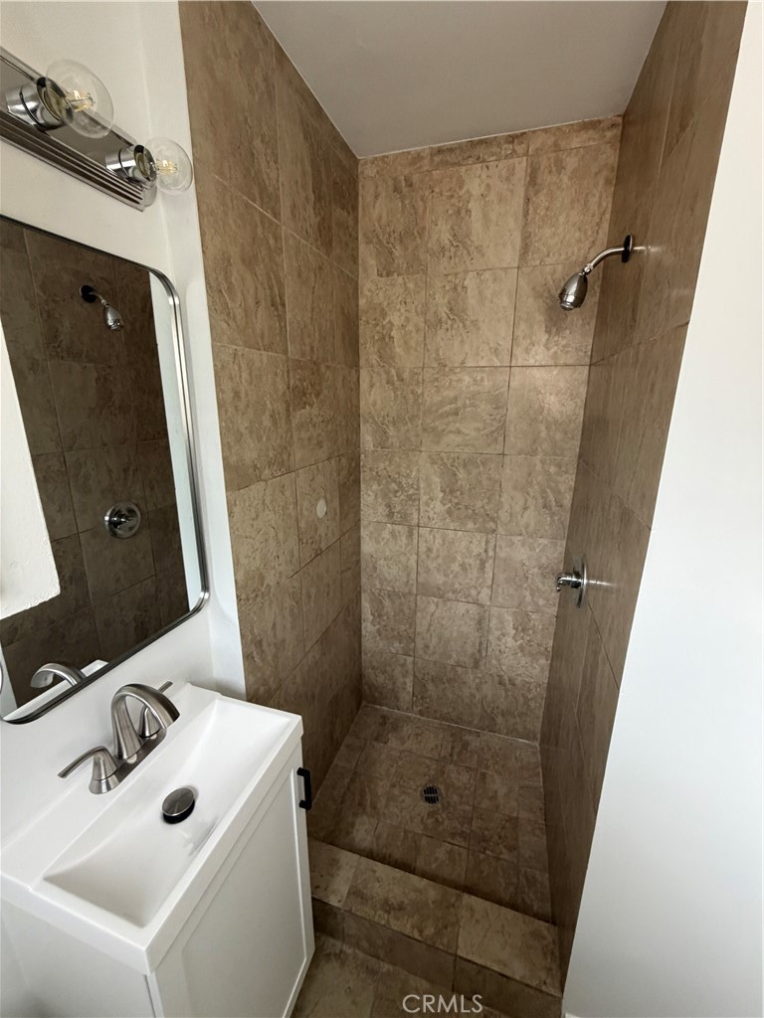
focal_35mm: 14
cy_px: 509
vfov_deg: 102.1
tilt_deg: -14.6
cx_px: 382
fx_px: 412
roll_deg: +0.0
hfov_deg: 85.7
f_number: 2.2
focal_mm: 2.22
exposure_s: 1/75
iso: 320
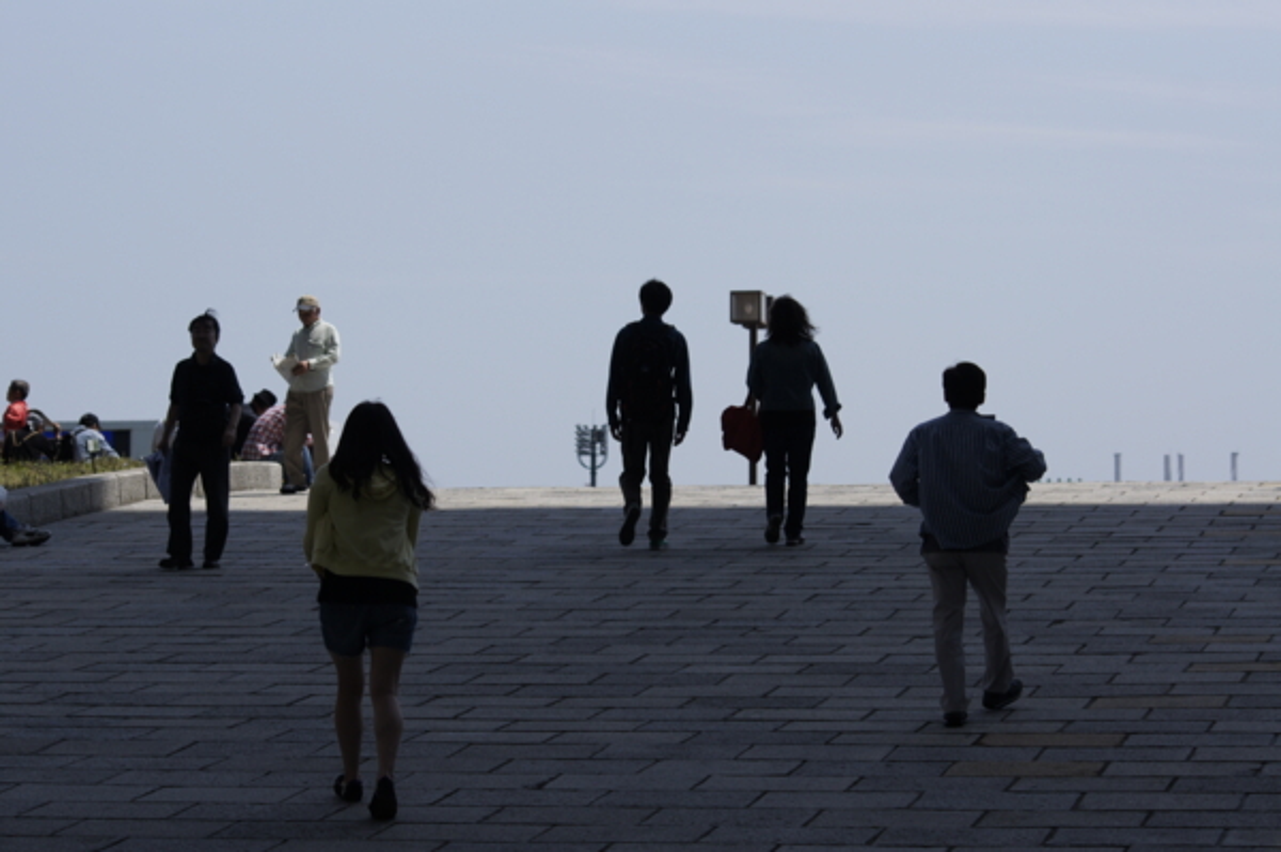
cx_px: 640
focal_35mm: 105
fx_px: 3733
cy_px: 426
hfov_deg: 19.5
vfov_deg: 13.0
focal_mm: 70
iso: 200
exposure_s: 1/2000
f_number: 6.3
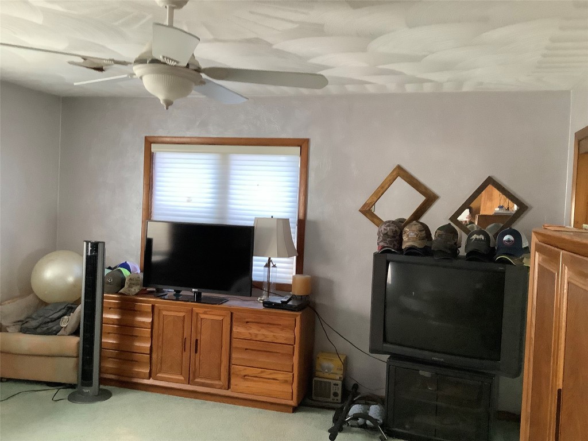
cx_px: 294
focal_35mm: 31
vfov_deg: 45.4
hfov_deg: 58.4
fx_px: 527
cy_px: 220
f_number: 2.4
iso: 320
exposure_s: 1/60
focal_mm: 3.3
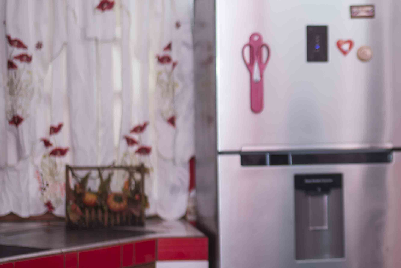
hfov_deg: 17.6
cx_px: 405
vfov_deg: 12.1
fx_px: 1259
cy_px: 129
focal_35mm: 113
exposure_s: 1/80
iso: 200
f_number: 1.8
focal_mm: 50
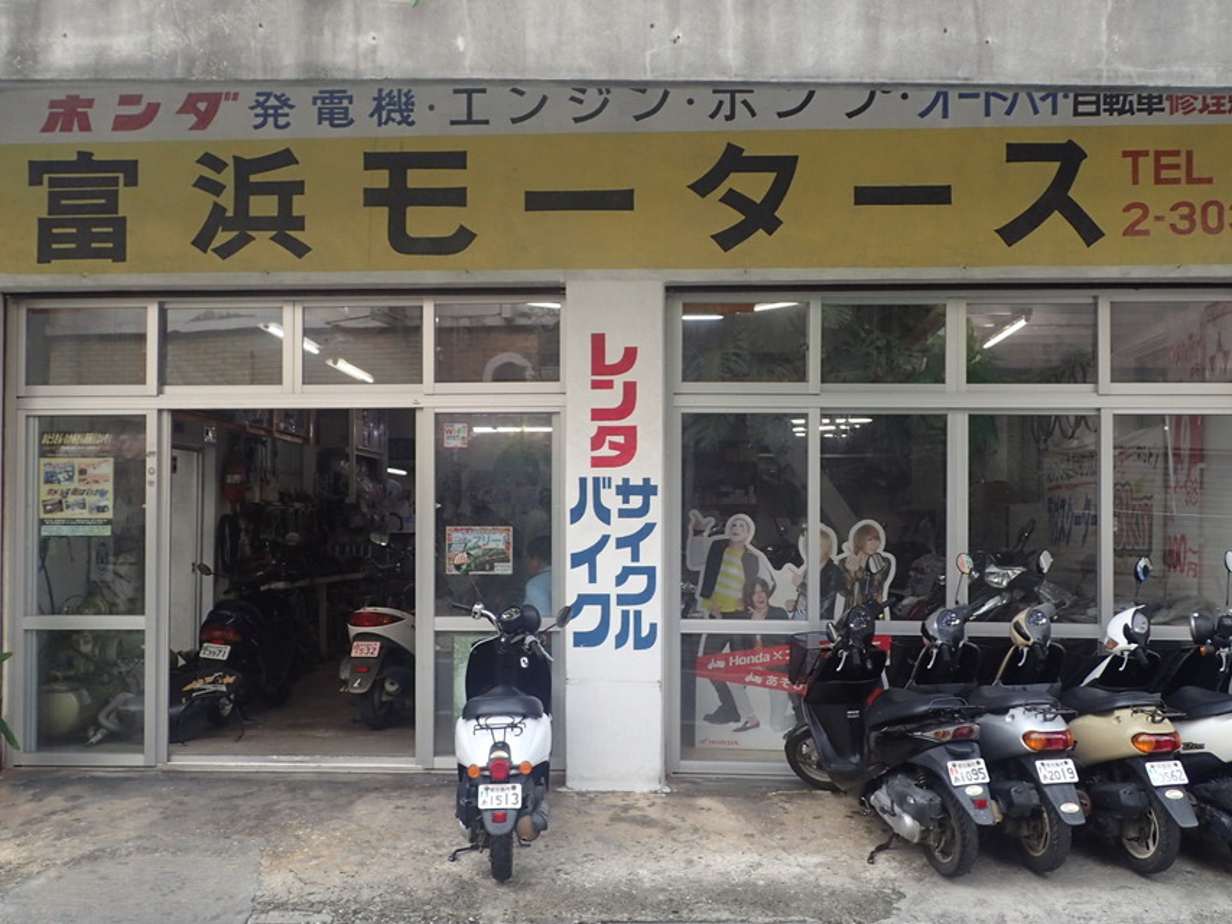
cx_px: 650
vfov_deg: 39.6
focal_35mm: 36
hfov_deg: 51.3
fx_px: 1281
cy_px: 497
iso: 100
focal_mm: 5.5
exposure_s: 1/160
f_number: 3.2
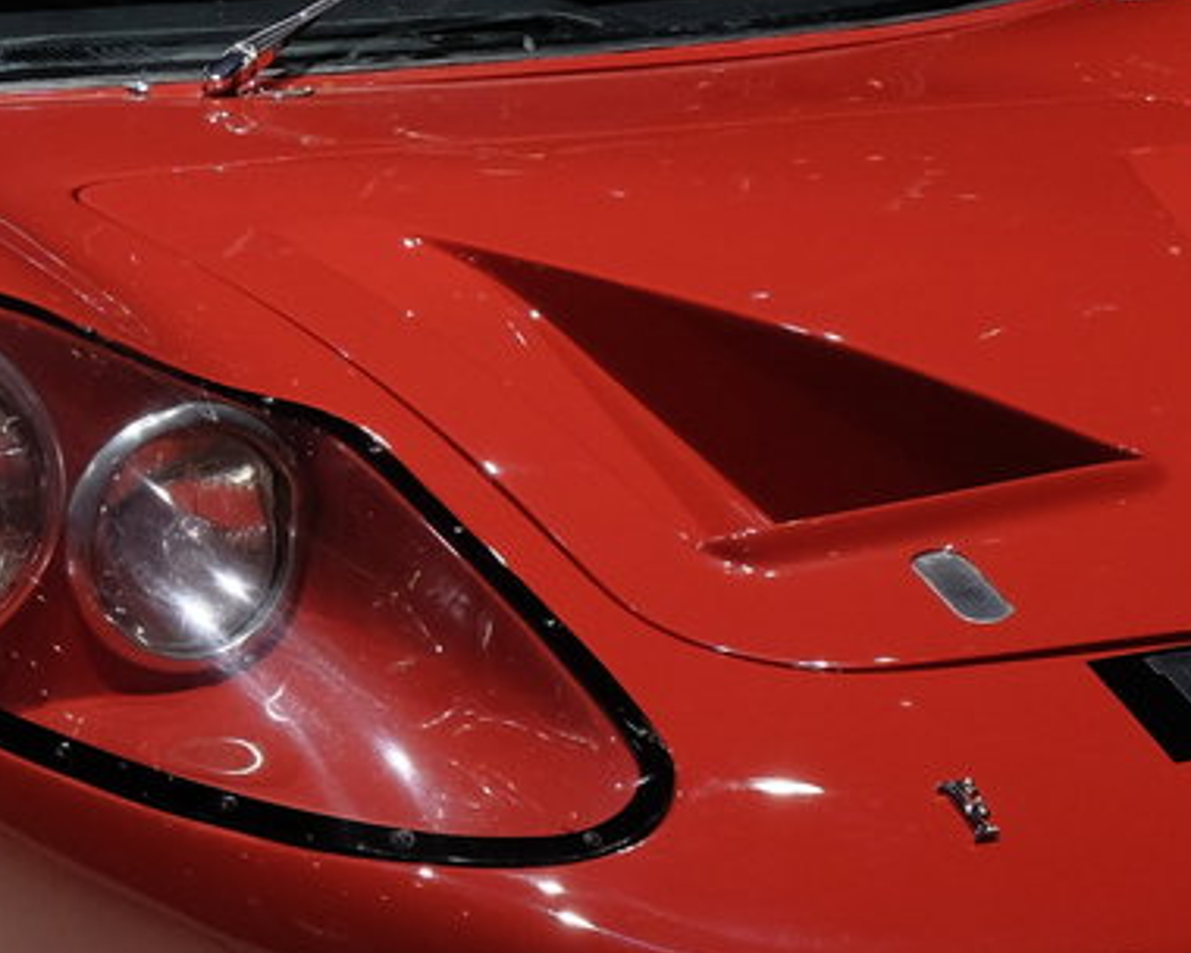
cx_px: 373
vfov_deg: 9.1
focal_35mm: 170
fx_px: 5992
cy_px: 578
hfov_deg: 11.3
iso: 800
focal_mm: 28.9
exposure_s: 1/450
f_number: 5.6
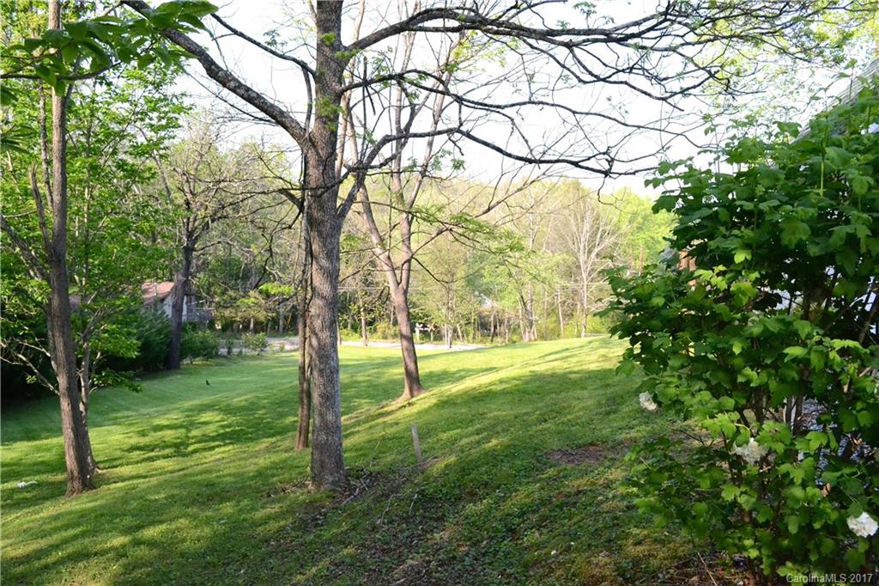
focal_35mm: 36
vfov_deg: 36.8
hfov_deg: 53.1
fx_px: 879
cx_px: 440
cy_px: 293
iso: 3200
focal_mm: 24
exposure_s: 1/1600
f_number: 8
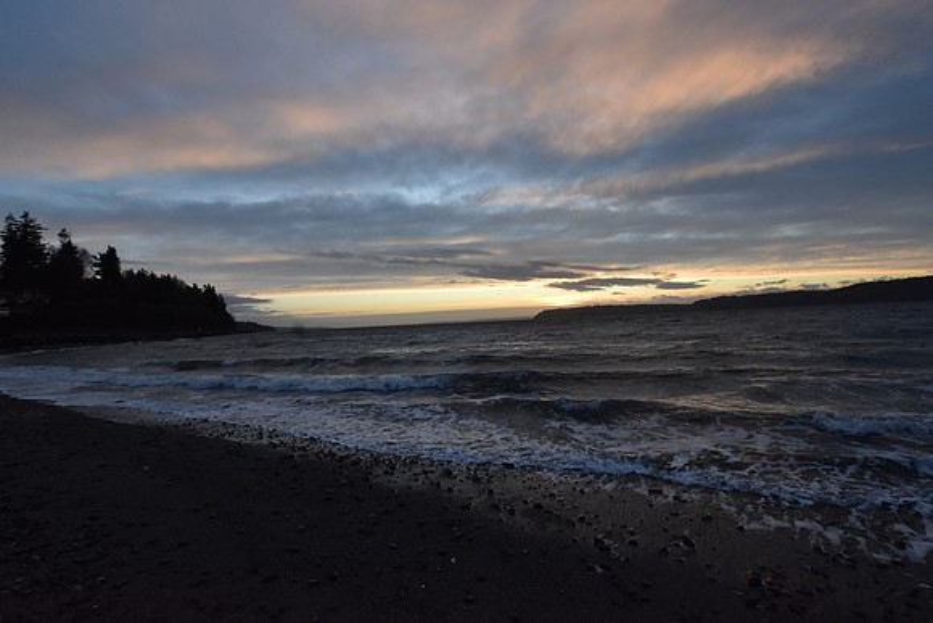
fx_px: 389
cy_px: 312
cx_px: 466
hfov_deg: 100.4
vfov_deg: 77.4
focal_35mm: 15
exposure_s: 1/400
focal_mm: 10
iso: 1000
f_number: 10
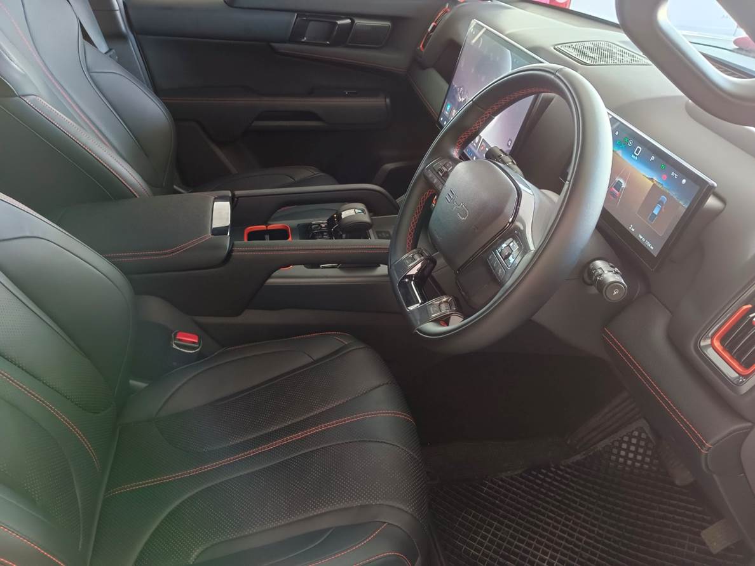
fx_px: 545
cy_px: 283
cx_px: 378
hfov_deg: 69.4
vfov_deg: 54.9
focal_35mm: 25
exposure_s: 1/33.3
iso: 1098
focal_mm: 4.84
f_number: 1.79
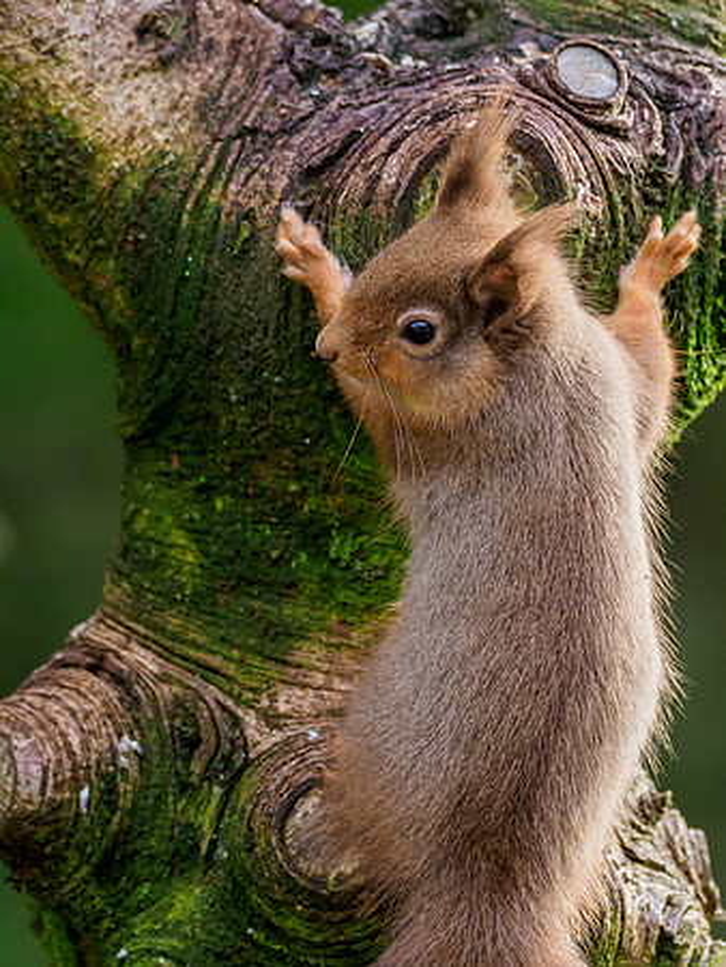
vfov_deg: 2.0
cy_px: 382
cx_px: 397
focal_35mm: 969
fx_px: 27065
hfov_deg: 1.5
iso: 1600
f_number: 4
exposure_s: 1/640
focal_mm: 300
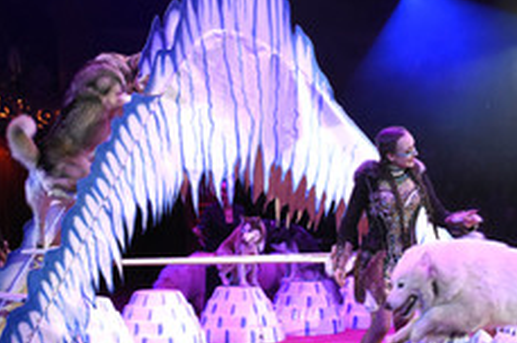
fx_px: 932
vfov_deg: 20.8
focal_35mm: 65
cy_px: 230
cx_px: 322
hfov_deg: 30.9
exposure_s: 1/160
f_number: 6.3
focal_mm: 22
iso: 2500
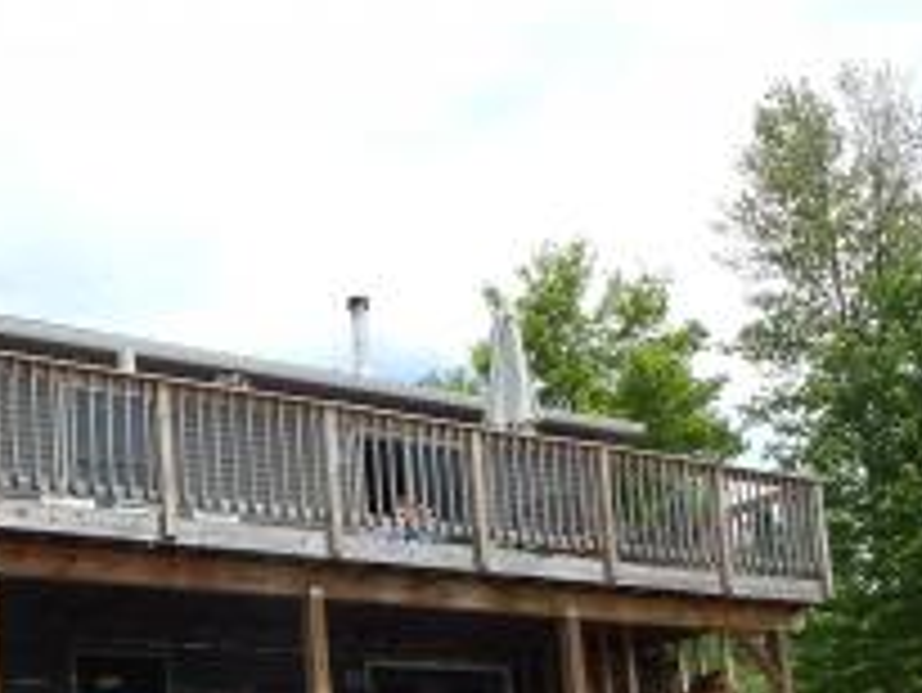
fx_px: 1732
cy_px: 644
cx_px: 337
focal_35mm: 65
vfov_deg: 22.0
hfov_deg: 29.7
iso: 125
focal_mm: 4
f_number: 6
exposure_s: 1/400
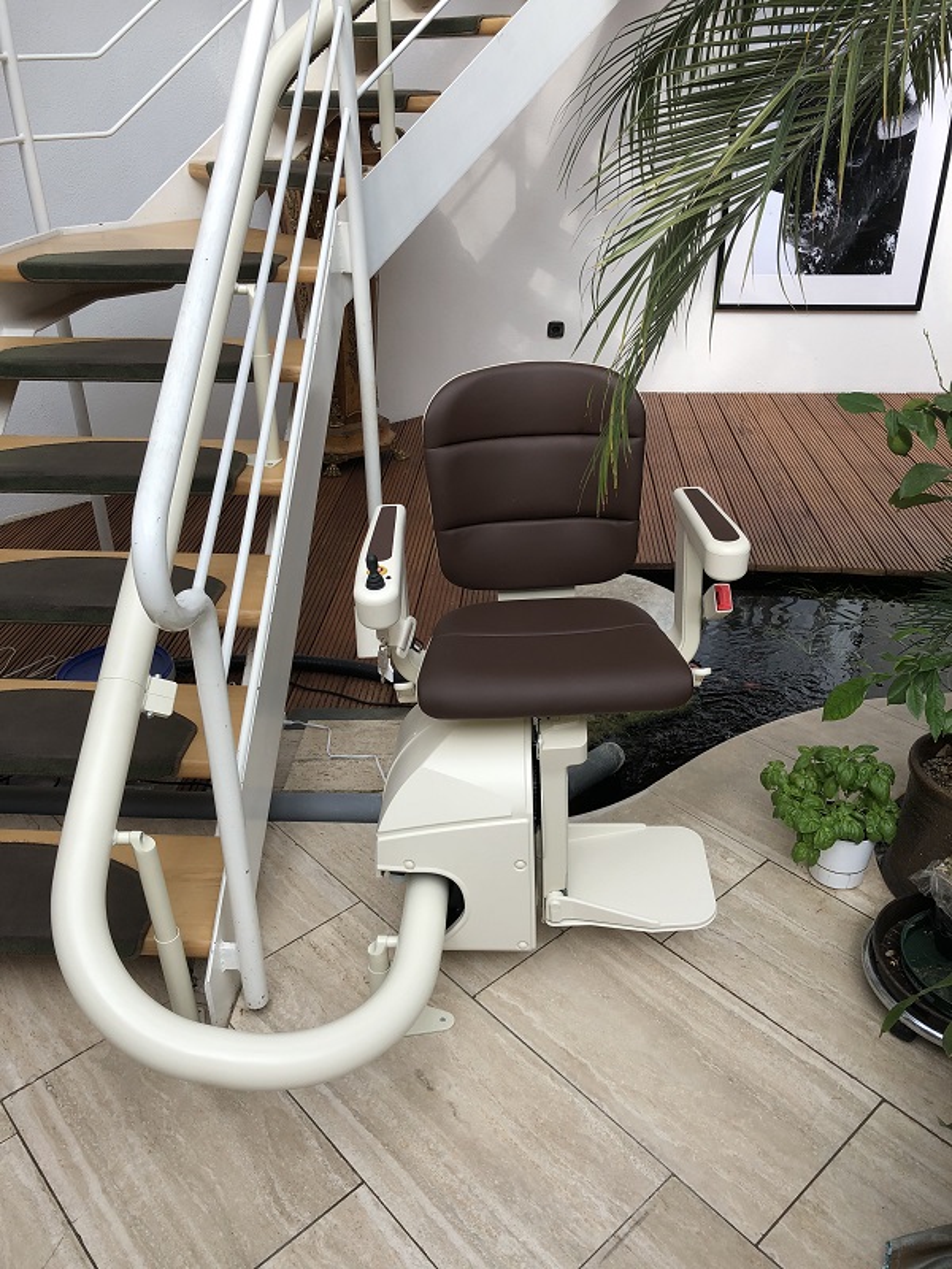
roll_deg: +0.6
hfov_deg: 49.7
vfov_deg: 63.4
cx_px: 476
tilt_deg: -29.8
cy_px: 634
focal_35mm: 28
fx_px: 1027
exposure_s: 1/231
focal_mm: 3.99
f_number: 1.8
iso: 20
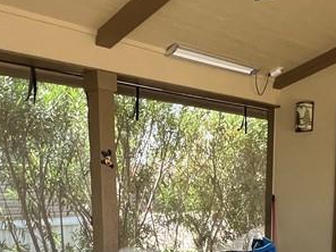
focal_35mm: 45
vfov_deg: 29.5
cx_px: 153
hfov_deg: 42.0
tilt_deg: -8.9
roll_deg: +0.9
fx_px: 437
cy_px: 267
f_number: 1.8
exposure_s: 1/99
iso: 200
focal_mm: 1.57
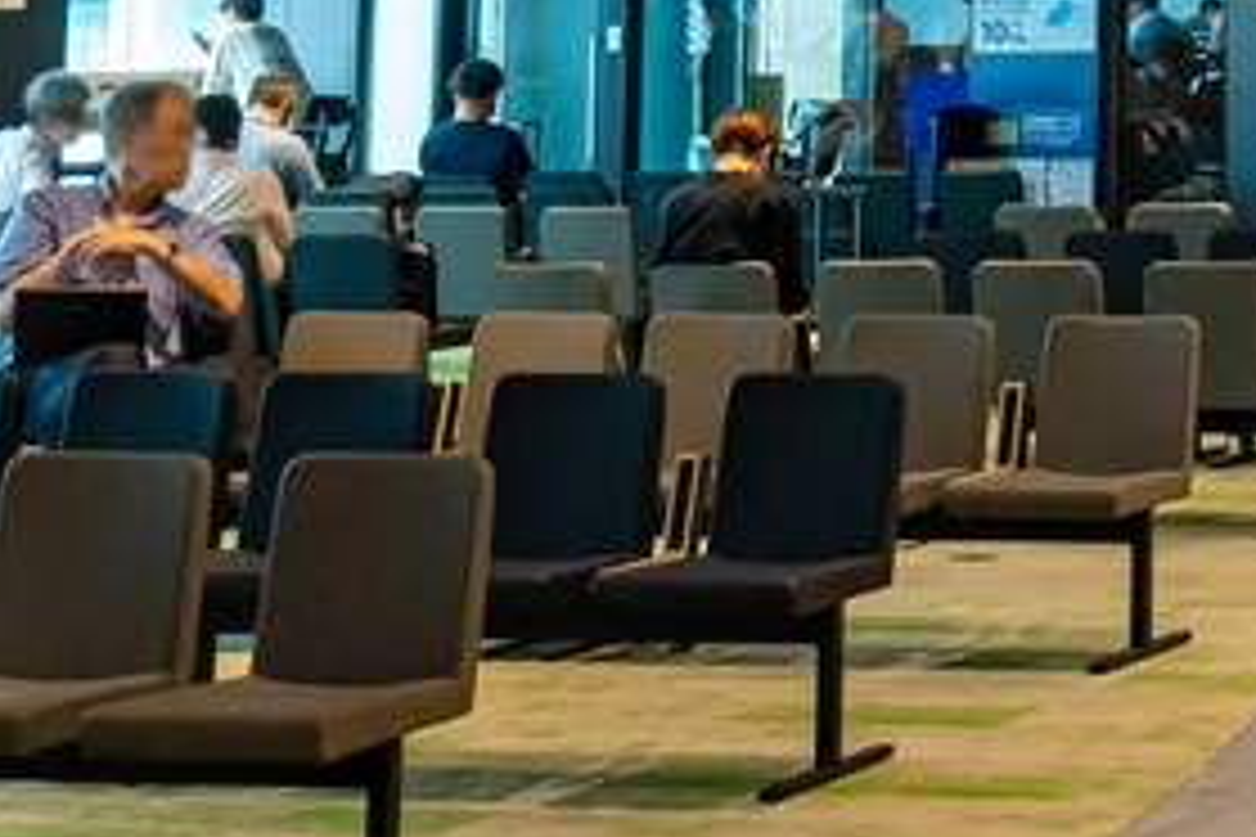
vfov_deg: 10.4
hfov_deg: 15.2
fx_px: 4326
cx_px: 1936
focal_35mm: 124
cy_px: -718
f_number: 3.5
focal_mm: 18
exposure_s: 1/160
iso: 800
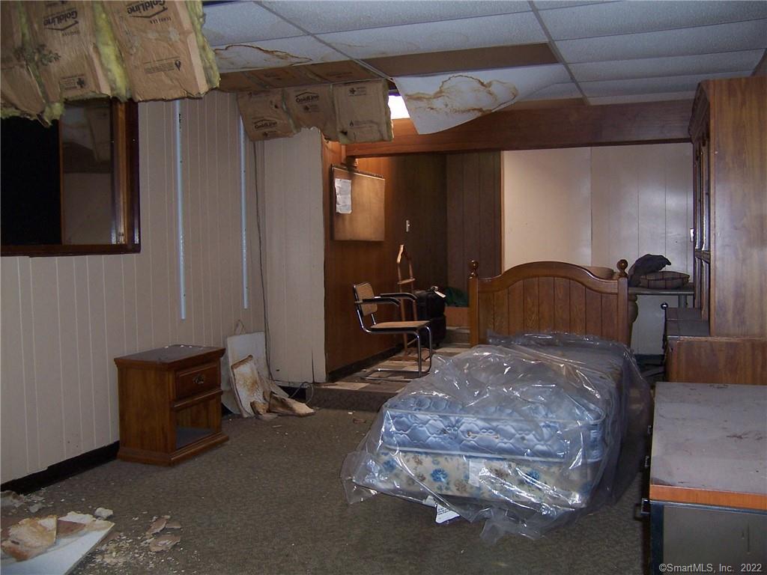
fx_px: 731
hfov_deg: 55.4
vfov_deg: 42.9
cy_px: 288
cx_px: 384
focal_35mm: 33
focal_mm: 5.5
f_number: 2.8
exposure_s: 1/60
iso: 140
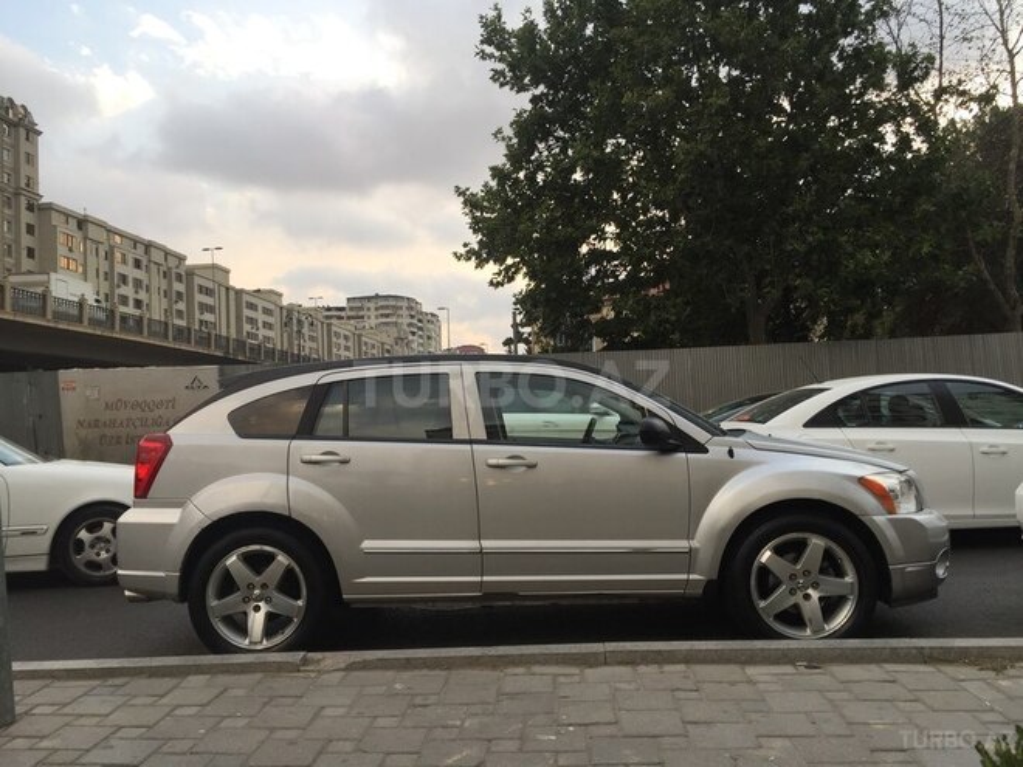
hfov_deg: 61.7
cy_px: 384
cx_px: 512
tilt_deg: +2.6
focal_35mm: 29
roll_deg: +0.2
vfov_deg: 48.2
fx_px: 857
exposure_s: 1/126
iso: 32
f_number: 2.2
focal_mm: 4.15
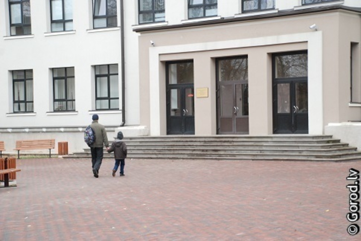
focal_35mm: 78
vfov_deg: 17.5
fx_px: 783
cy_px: 120
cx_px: 180
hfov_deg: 26.0
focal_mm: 52
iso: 1000
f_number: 5
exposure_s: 1/125
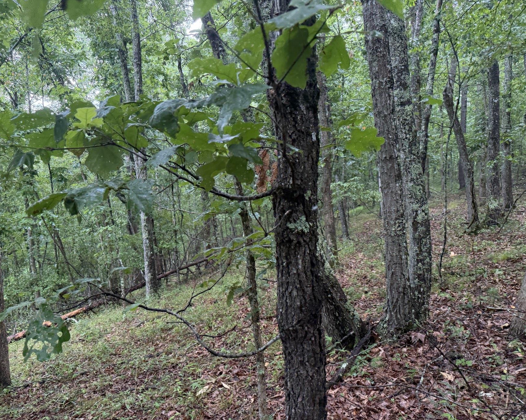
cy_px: 217
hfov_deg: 66.0
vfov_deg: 54.9
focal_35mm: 26
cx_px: 245
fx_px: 405
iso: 200
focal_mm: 6.76
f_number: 1.78
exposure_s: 1/140
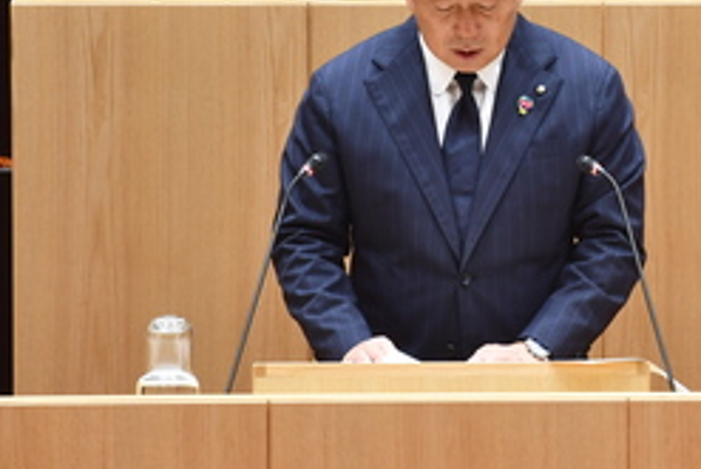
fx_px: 10092
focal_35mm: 518
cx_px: 517
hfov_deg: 4.0
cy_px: 168
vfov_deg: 2.7
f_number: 5.6
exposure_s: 1/25
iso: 500
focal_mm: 140
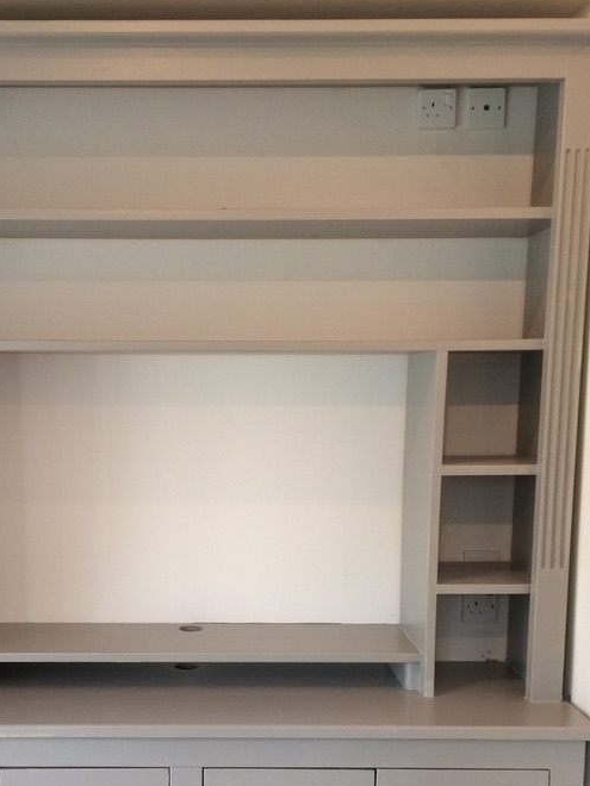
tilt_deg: -9.6
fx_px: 1023
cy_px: 554
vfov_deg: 41.3
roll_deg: -0.8
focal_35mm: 45
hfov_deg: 31.8
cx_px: 169
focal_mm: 4.15
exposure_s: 1/33
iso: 64
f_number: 2.2
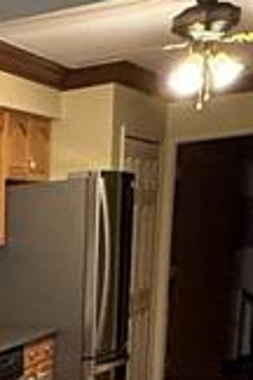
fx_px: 970
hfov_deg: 12.4
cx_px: -307
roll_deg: +4.2
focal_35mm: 92
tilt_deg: -14.9
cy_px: 551
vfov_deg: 19.6
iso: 500
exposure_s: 1/60
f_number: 2.2
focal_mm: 2.22
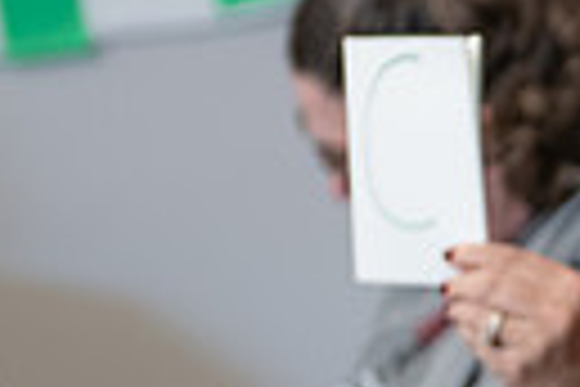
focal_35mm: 260
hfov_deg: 7.7
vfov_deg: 5.3
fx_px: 4189
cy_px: 425
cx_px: 1039
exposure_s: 1/160
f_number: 2.8
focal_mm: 58
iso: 800
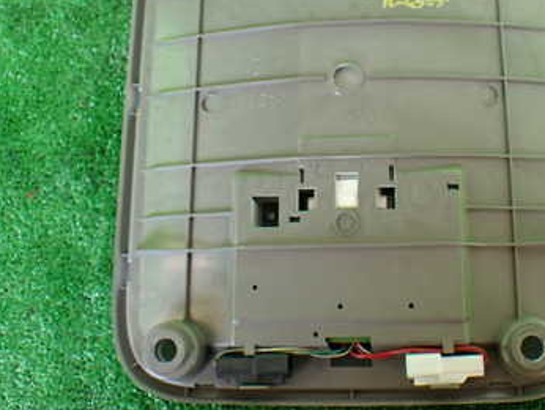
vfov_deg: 27.6
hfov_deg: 36.6
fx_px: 819
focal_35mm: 52
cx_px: 342
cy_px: 98
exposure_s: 1/125
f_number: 2.3
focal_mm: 5.4
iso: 250
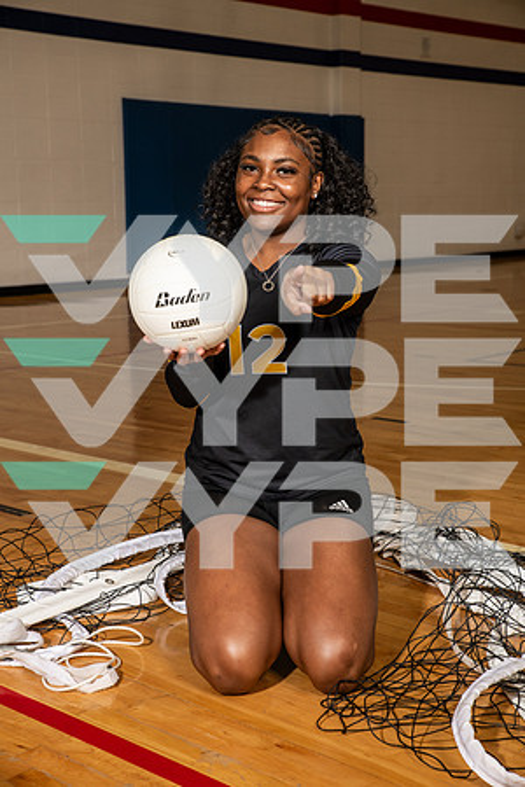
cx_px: 262
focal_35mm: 56
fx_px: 1225
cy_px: 394
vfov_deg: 35.6
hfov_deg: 24.2
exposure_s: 1/250
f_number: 7.1
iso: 320
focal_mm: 56
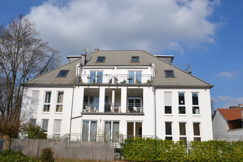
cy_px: 81
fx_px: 202
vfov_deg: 43.6
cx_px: 122
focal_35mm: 30
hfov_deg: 61.9
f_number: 9
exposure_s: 1/320
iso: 100
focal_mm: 20
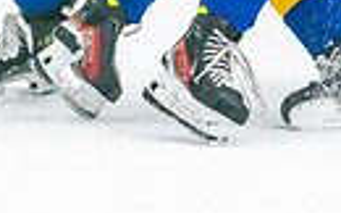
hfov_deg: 2.7
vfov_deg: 1.7
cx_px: 265
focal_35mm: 781
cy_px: -311
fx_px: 7252
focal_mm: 154
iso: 3200
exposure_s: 1/1250
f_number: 2.8
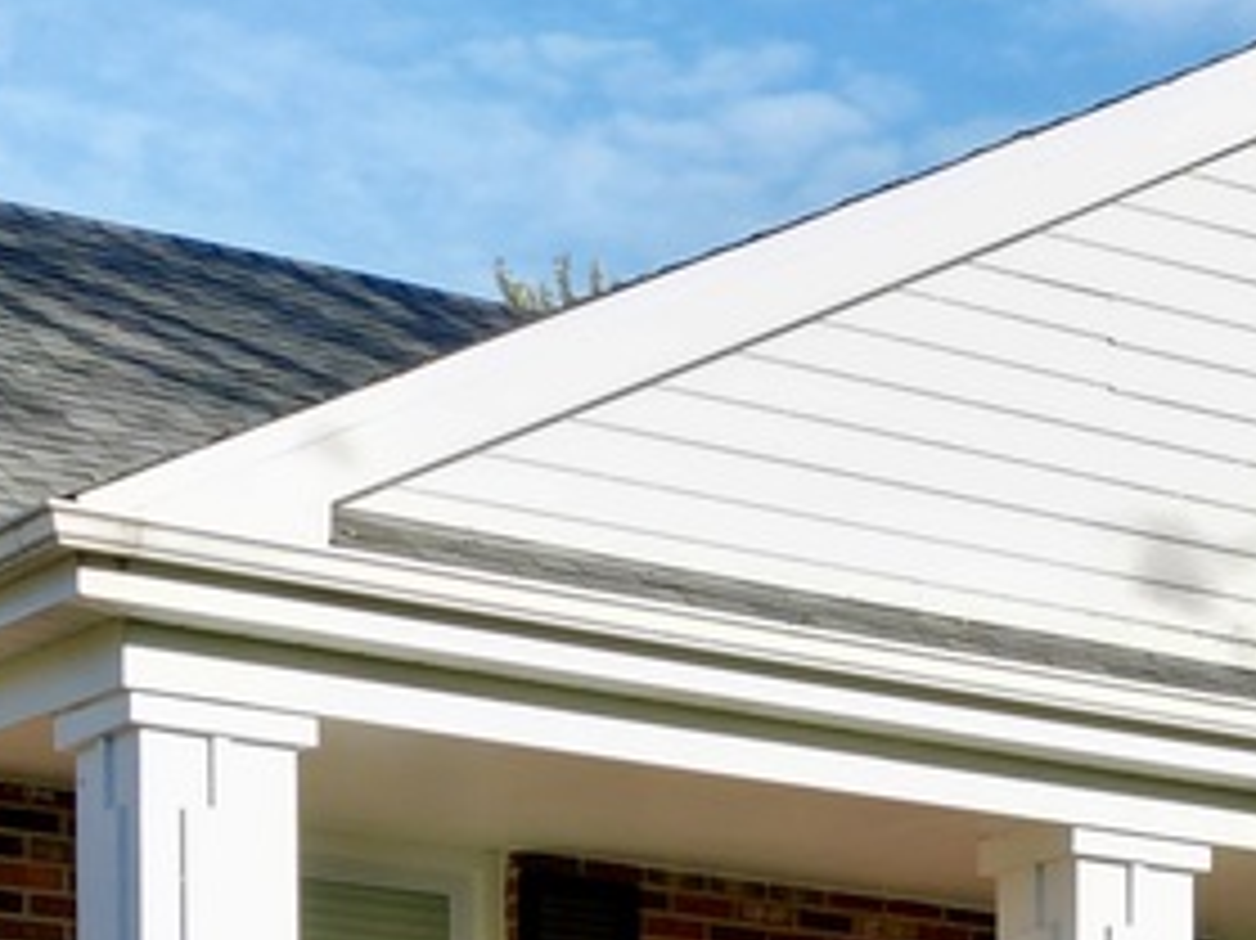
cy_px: 1727
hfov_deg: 15.6
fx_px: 4497
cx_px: 1229
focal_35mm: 124
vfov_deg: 11.1
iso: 100
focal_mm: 6.72
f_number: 1.7
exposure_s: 1/1000
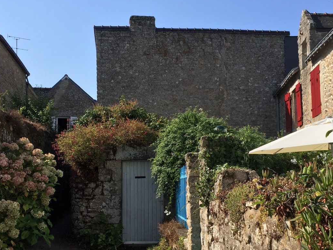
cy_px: 154
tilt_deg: +6.2
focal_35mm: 45
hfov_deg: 42.1
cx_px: 173
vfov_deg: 32.0
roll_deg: -0.3
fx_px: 433
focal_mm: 4.15
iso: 32
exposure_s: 1/1799
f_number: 2.2
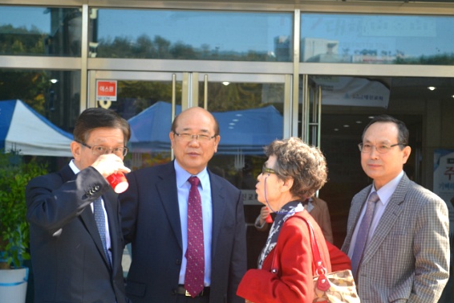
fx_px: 1065
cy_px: 152
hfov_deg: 24.1
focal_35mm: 85
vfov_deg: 16.2
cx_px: 229
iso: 250
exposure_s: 1/125
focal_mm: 55
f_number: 5.6
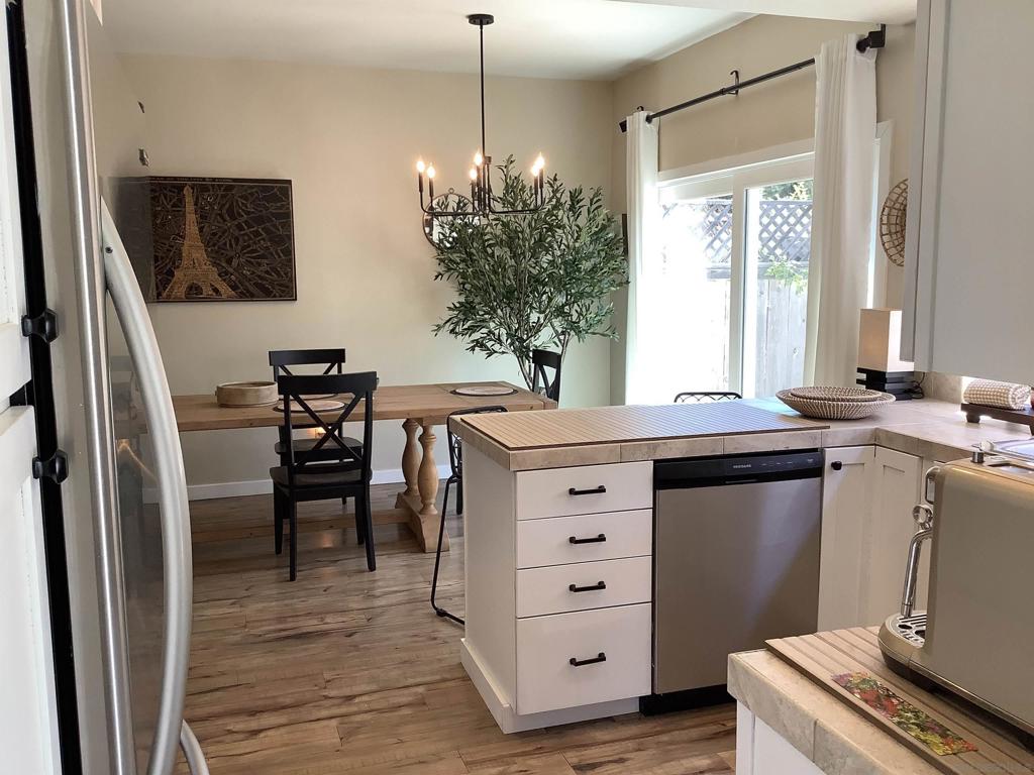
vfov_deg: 45.4
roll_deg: +1.1
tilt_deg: -7.5
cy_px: 388
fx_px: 926
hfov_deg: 58.4
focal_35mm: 31
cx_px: 517
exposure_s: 1/60
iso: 50
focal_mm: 3.3
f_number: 2.4
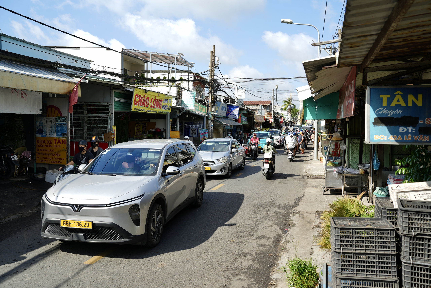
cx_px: 216
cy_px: 144
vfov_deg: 46.4
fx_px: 335
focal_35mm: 28
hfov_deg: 65.5
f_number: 5
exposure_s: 1/320
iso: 80
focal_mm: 28
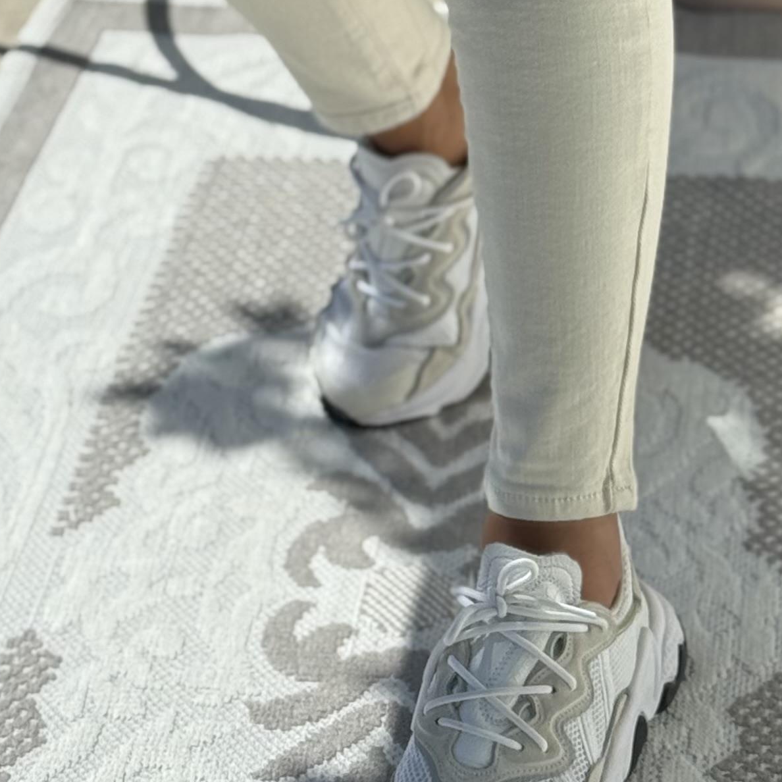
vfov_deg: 11.8
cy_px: -246
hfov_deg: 12.1
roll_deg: +1.9
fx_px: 3680
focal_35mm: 144
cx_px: 448
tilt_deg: -37.7
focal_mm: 6.76
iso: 64
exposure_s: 1/1980
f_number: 1.78
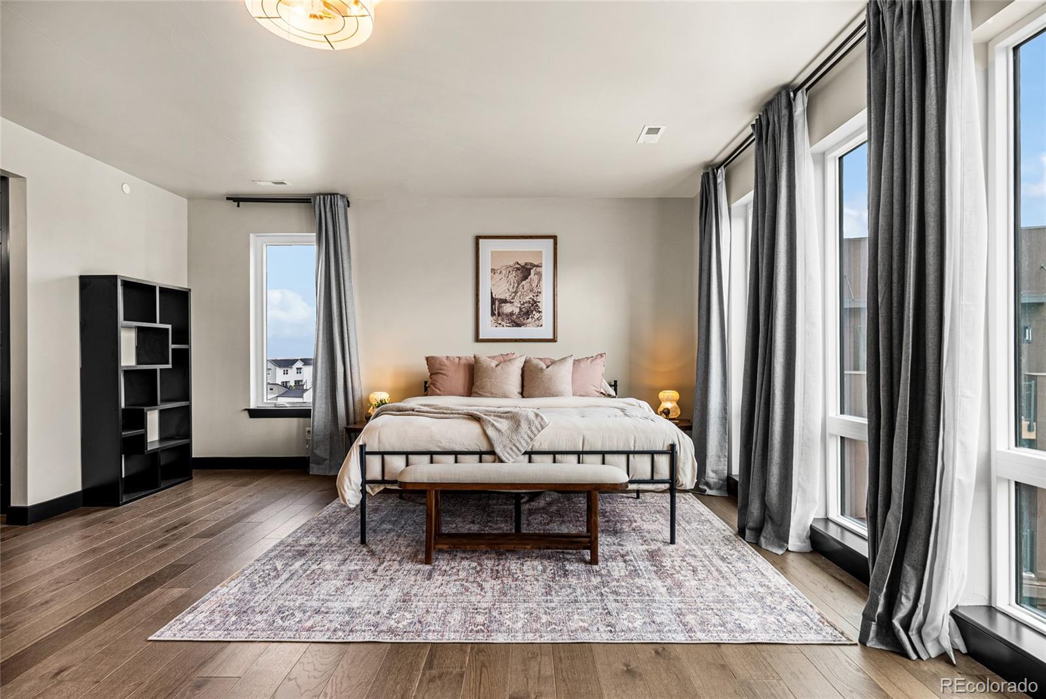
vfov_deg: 67.5
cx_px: 523
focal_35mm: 18
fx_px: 523
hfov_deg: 90.0
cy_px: 350
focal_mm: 18
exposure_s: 1/4
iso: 200
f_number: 8
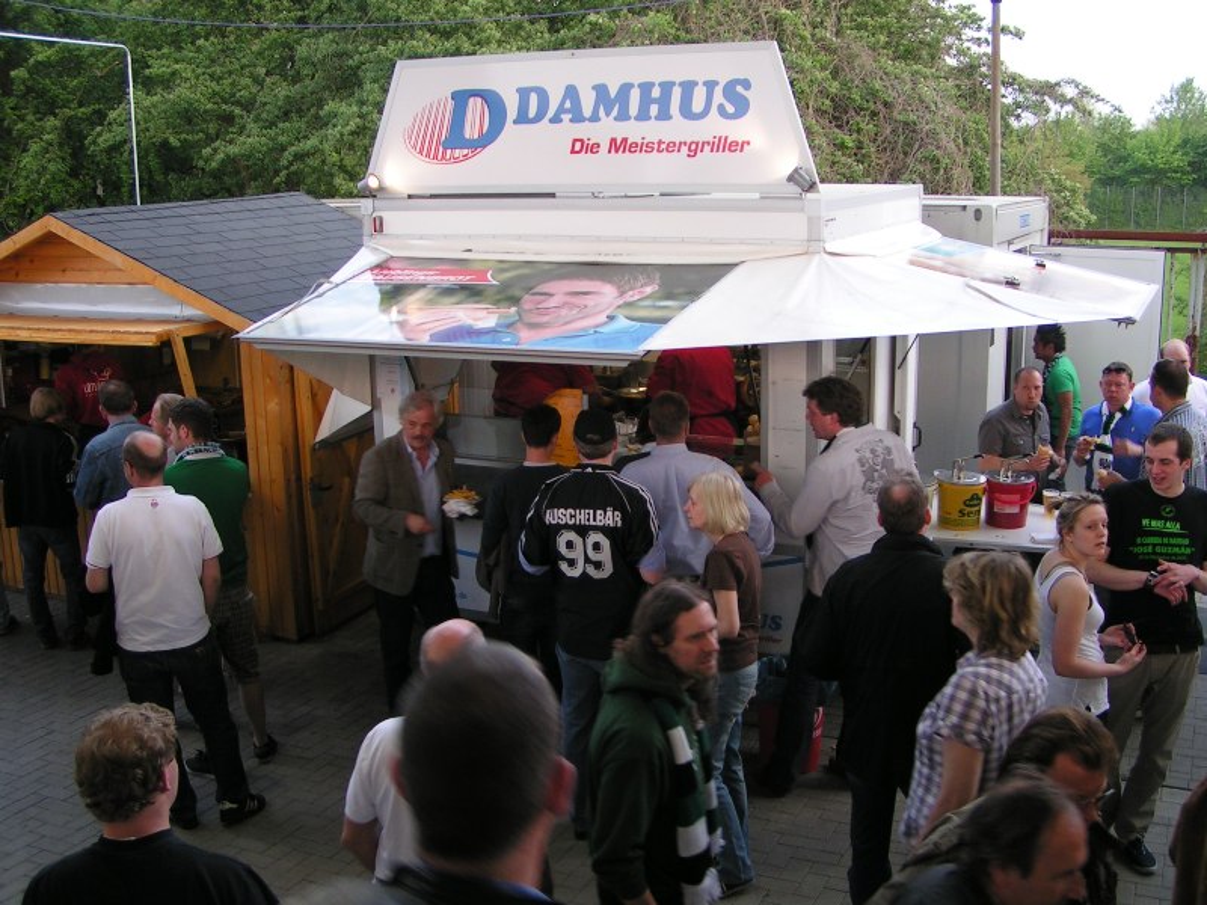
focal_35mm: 38
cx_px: 604
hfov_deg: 49.0
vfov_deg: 37.7
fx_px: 1325
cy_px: 452
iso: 50
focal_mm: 5.8
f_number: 2.8
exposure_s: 1/40
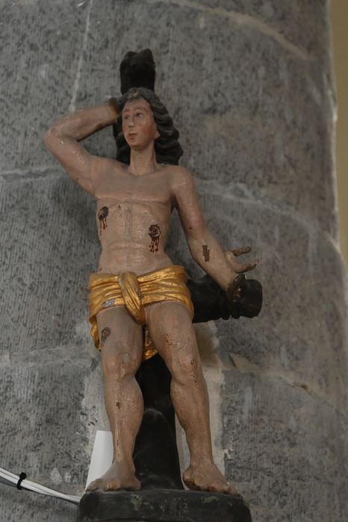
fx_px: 2467
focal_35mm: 170
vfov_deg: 12.1
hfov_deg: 8.1
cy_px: 261
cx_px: 174
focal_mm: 170
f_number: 6.3
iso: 3200
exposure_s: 1/60
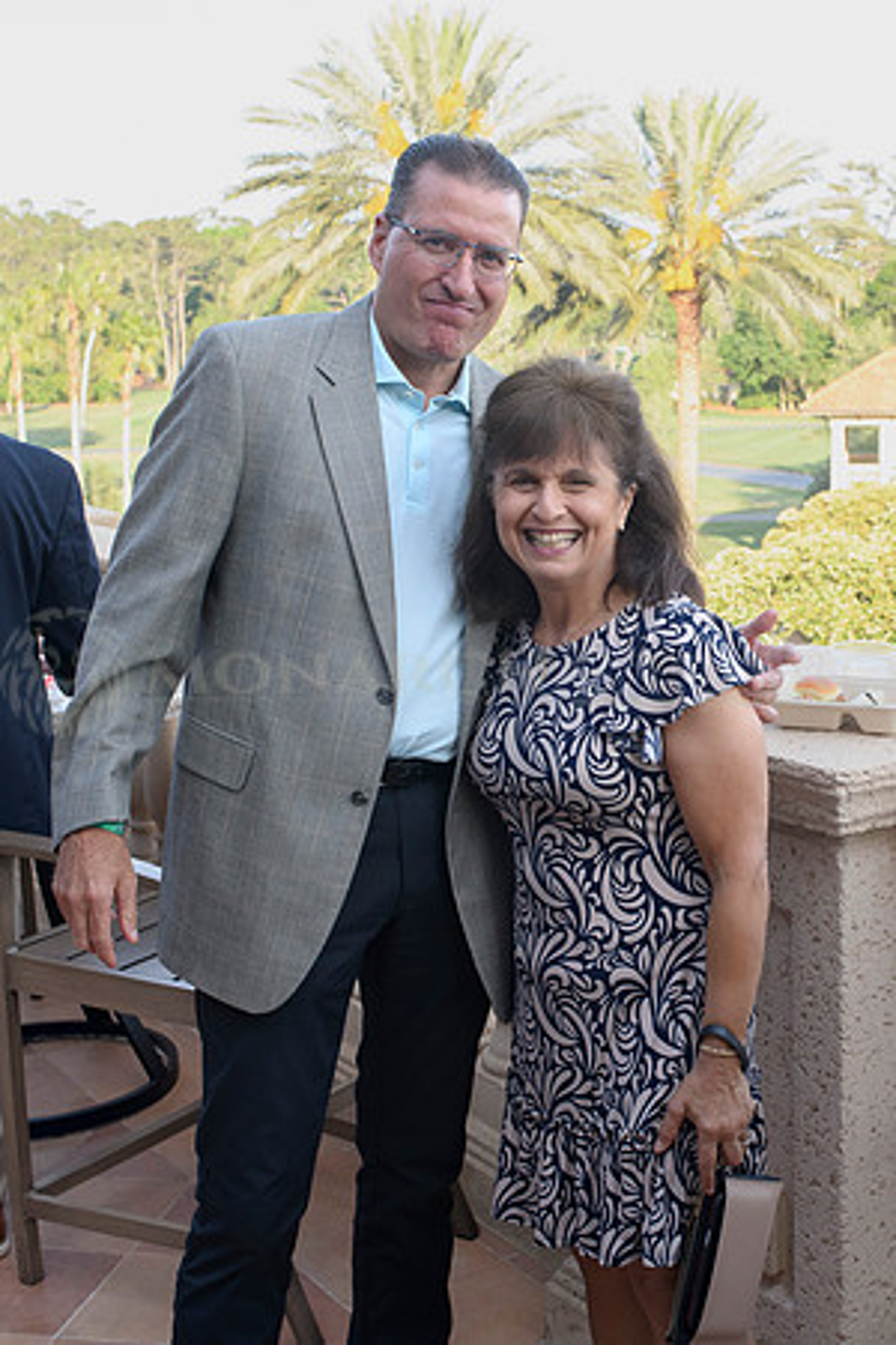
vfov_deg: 37.9
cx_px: 672
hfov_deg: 25.4
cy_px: 672
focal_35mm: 53
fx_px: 1960
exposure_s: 1/320
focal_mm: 35
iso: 1000
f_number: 6.3
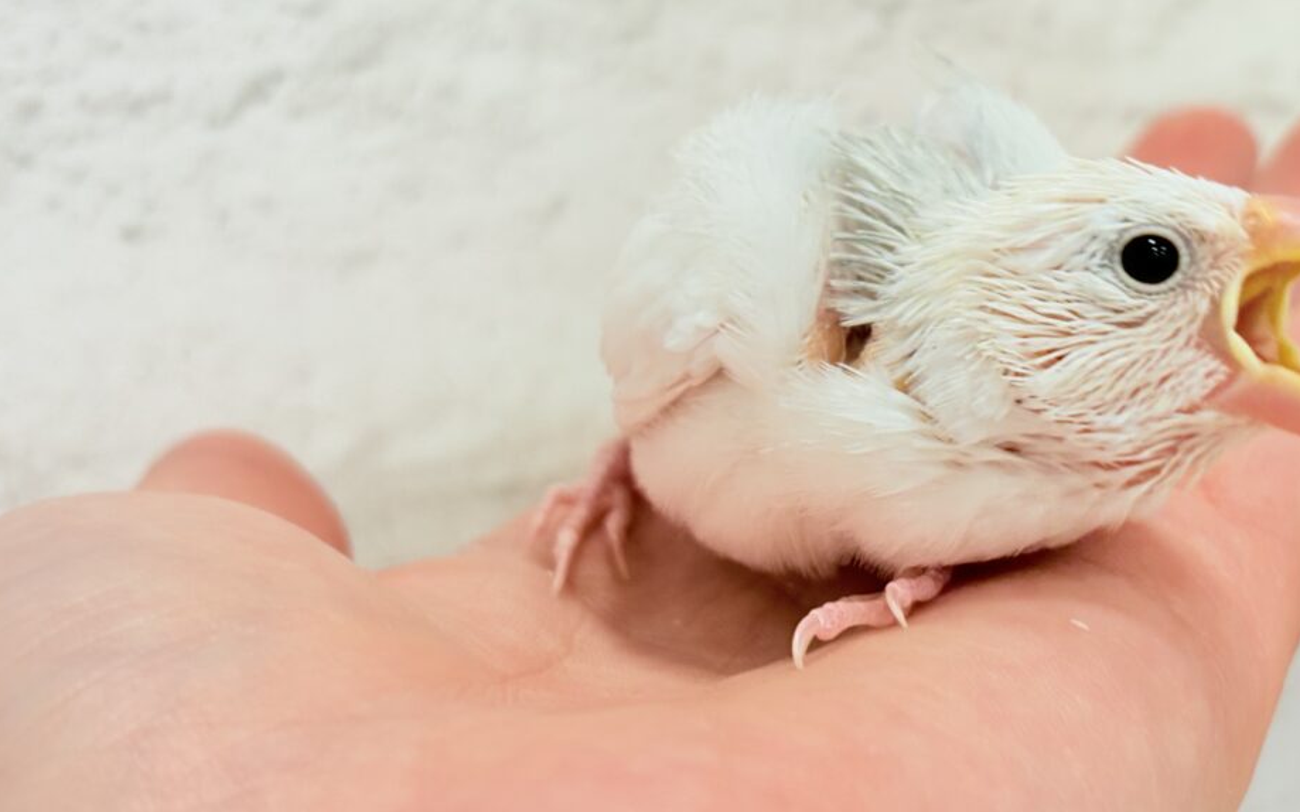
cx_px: 842
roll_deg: +4.9
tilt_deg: -10.2
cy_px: 228
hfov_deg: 28.5
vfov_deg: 18.0
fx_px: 2550
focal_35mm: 72
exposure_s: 1/50
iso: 32
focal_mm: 5.96
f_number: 1.6
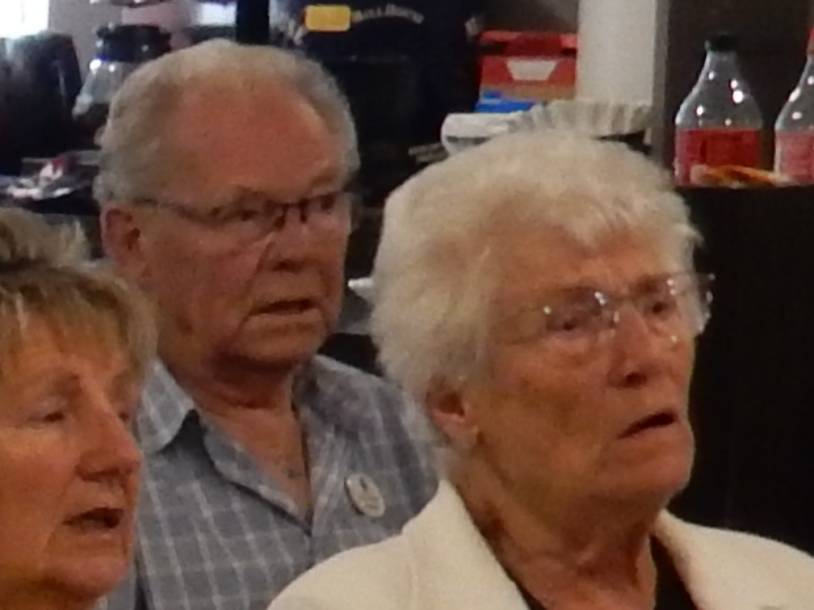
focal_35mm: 379
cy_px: 1195
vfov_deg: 3.9
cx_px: -2127
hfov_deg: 4.8
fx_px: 8912
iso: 400
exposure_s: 1/25
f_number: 4.5
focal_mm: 9
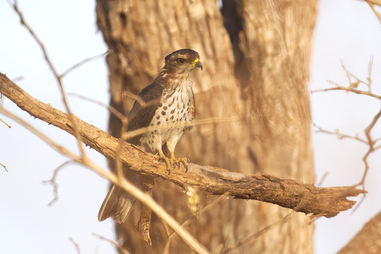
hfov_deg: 2.5
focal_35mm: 840
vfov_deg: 1.6
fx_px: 8889
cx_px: 190
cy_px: 127
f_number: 9
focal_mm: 840
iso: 1250
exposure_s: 1/1250
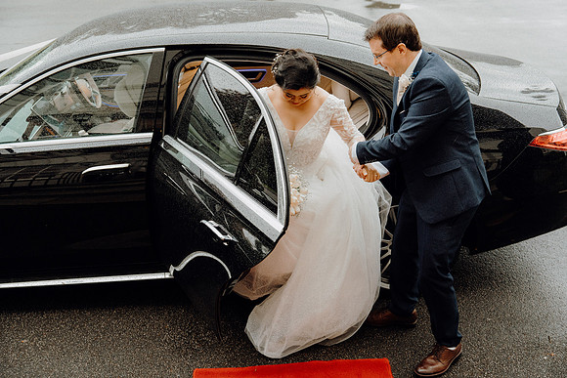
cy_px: 189
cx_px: 284
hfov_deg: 48.4
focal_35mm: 40
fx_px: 630
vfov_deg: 33.4
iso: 1600
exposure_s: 1/160
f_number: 3.5
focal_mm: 40
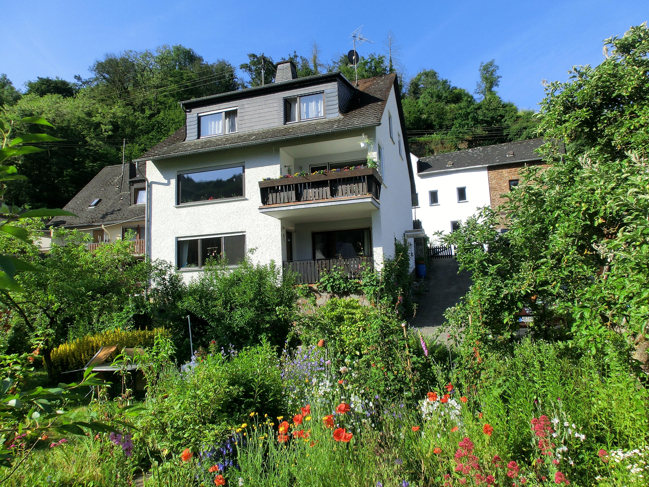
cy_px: 244
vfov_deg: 56.8
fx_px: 450
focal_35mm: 24
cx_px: 324
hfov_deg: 71.6
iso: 100
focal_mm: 4.24
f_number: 7.9
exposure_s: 1/160
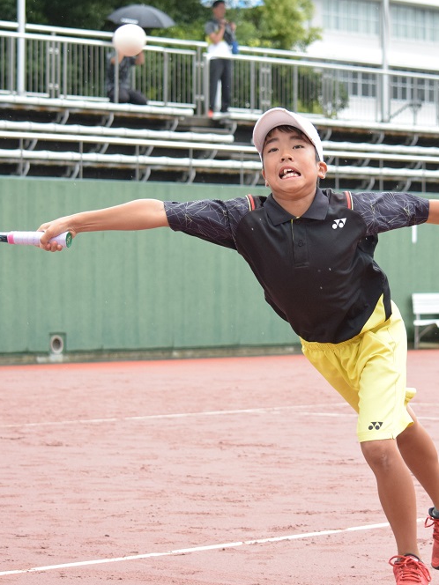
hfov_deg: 11.8
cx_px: 284
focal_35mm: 126
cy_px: 292
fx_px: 2131
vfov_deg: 15.6
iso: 1600
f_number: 4.5
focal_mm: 58
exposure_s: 1/1250
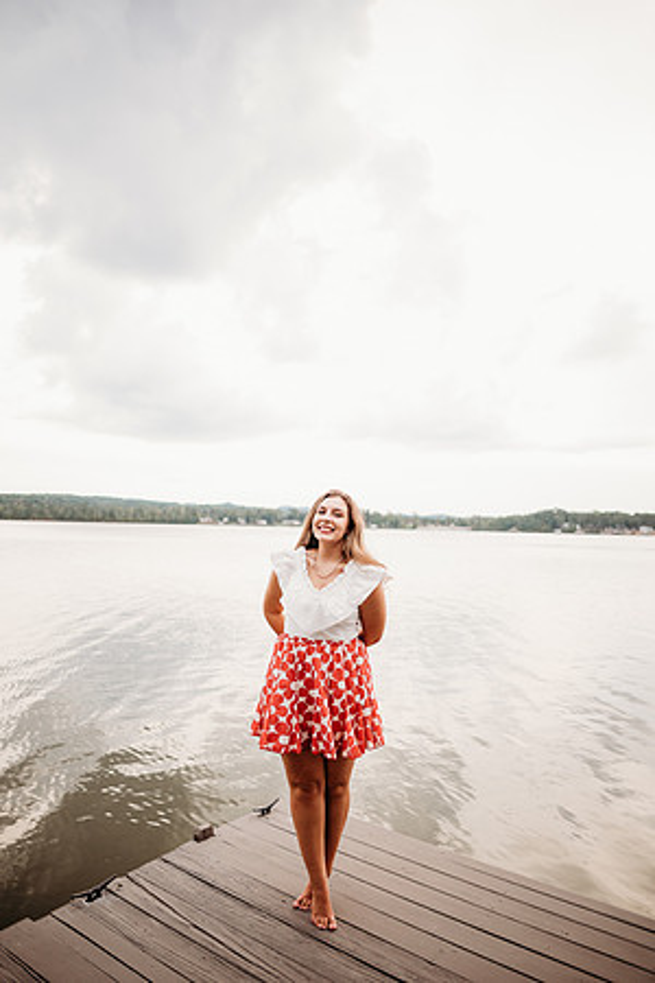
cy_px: 492
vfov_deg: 73.7
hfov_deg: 53.1
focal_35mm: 24
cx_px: 328
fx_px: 655
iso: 200
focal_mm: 24
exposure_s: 1/400
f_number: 2.2
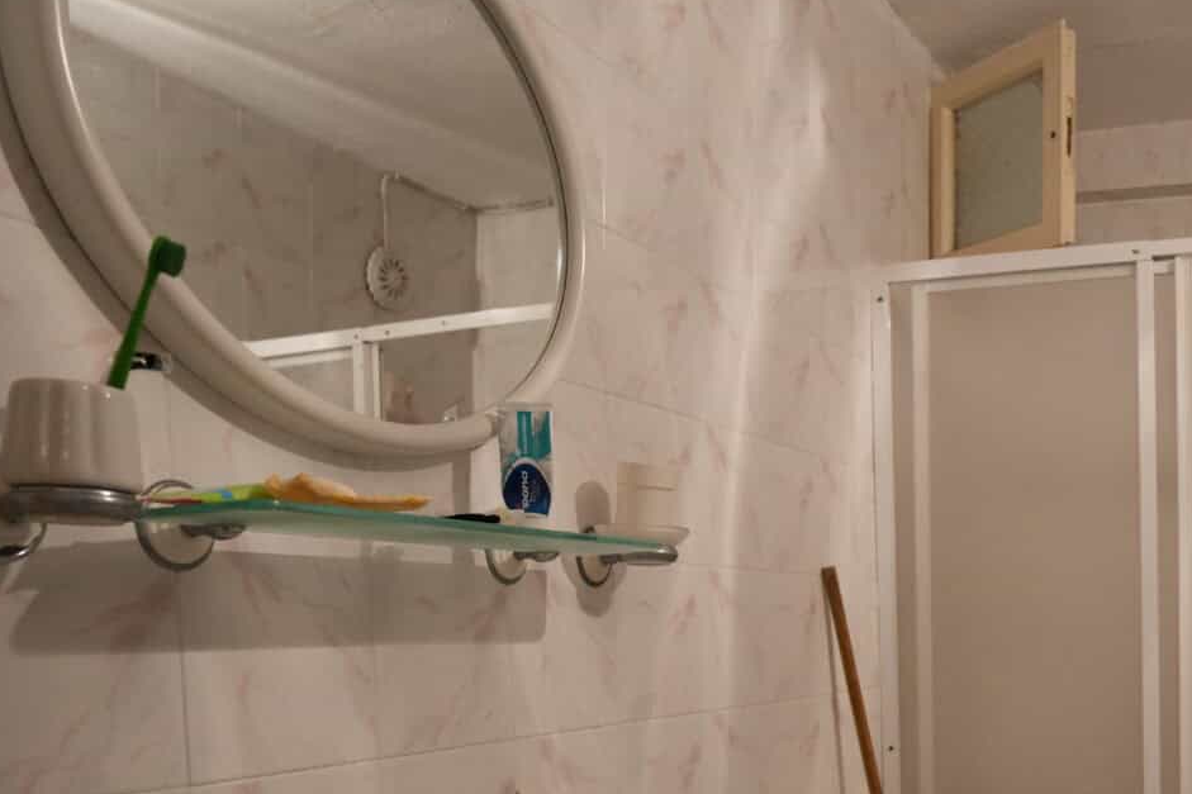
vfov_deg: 34.3
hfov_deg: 47.7
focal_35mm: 37
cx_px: 1022
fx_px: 1225
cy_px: 688
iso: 2000
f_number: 2.8
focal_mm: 17
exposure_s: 1/160
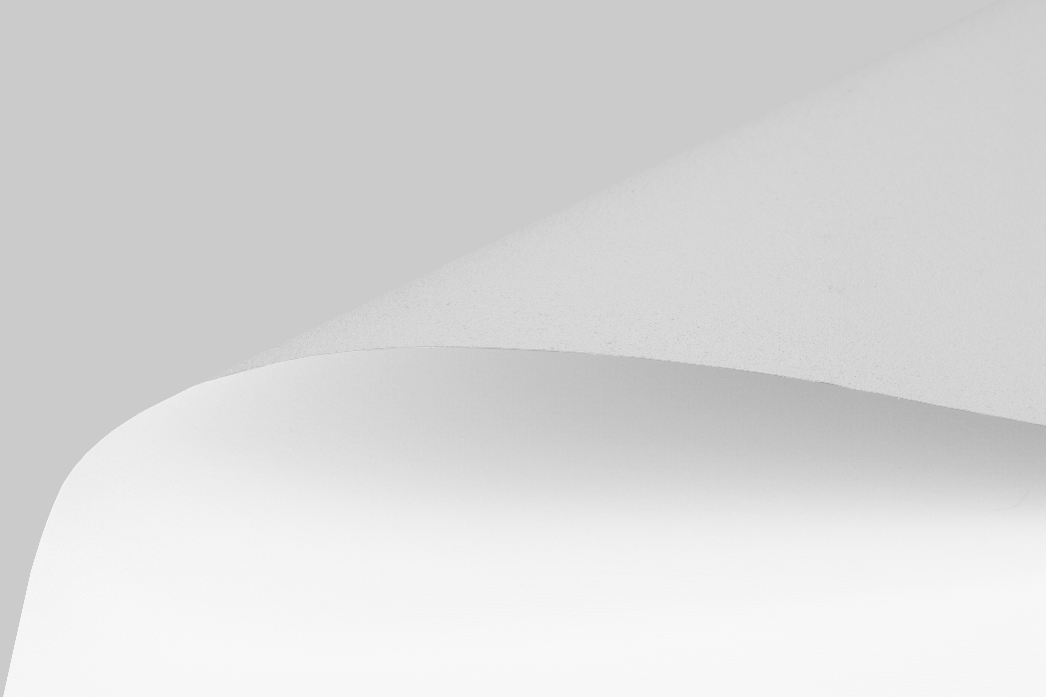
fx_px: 2179
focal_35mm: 75
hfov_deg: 27.0
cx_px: 523
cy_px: 348
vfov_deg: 18.2
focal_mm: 50
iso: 100
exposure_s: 1/13
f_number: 10
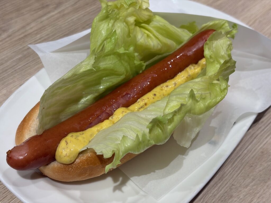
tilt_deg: -47.6
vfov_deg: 28.0
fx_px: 407
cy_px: 102
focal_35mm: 52
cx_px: 136
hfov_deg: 36.8
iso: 40
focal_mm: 5.96
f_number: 1.6
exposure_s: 1/50
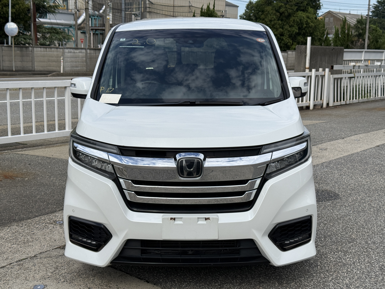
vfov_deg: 30.3
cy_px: 144
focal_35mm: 48
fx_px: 534
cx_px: 192
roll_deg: -1.6
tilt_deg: -9.1
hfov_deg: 39.7
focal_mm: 6.76
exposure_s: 1/6536
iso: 80
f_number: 1.78
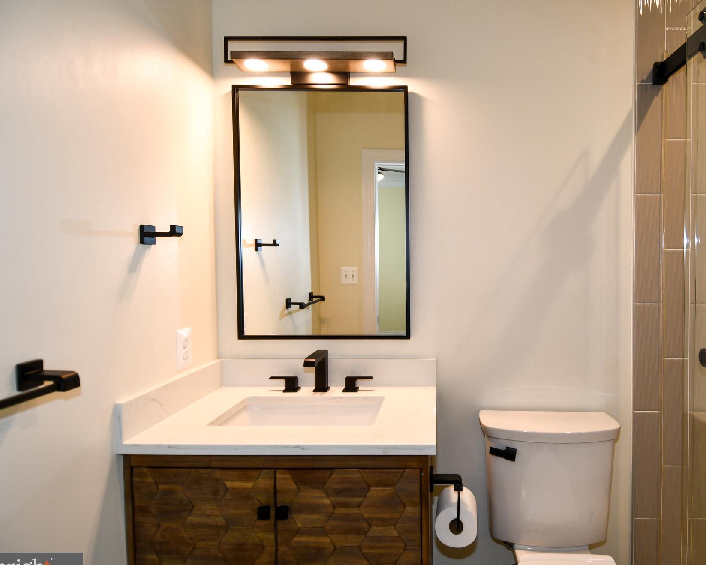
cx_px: 427
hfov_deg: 76.7
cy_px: 291
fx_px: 439
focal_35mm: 21
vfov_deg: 65.5
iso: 360
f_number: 4
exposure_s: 1/60
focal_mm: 12
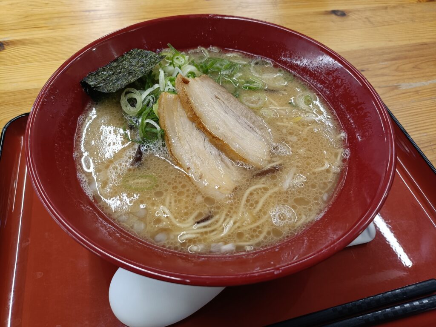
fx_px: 315
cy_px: 164
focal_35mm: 25
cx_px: 218
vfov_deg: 54.9
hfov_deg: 69.4
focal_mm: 4.7
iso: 250
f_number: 1.7
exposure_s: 1/50
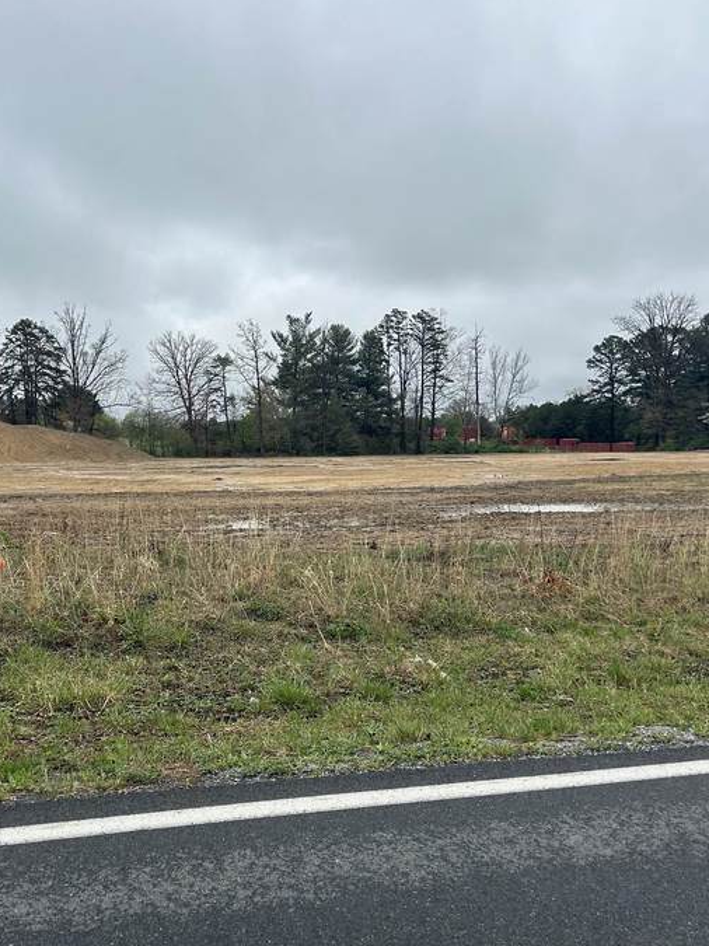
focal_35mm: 37
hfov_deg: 38.4
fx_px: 1011
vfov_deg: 49.9
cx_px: 272
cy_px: 554
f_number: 1.5
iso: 50
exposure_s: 1/4115
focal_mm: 5.7
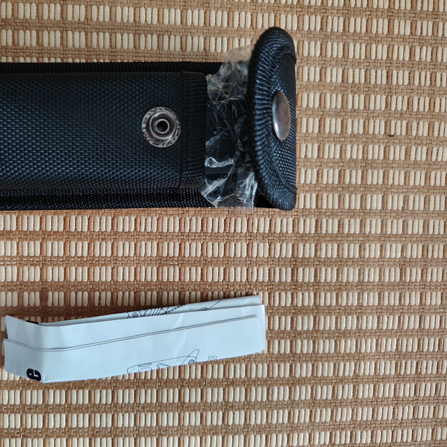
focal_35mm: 28
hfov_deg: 56.4
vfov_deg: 57.3
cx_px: 159
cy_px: 226
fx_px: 409
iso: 640
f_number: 1.8
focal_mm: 5.25
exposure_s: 1/50
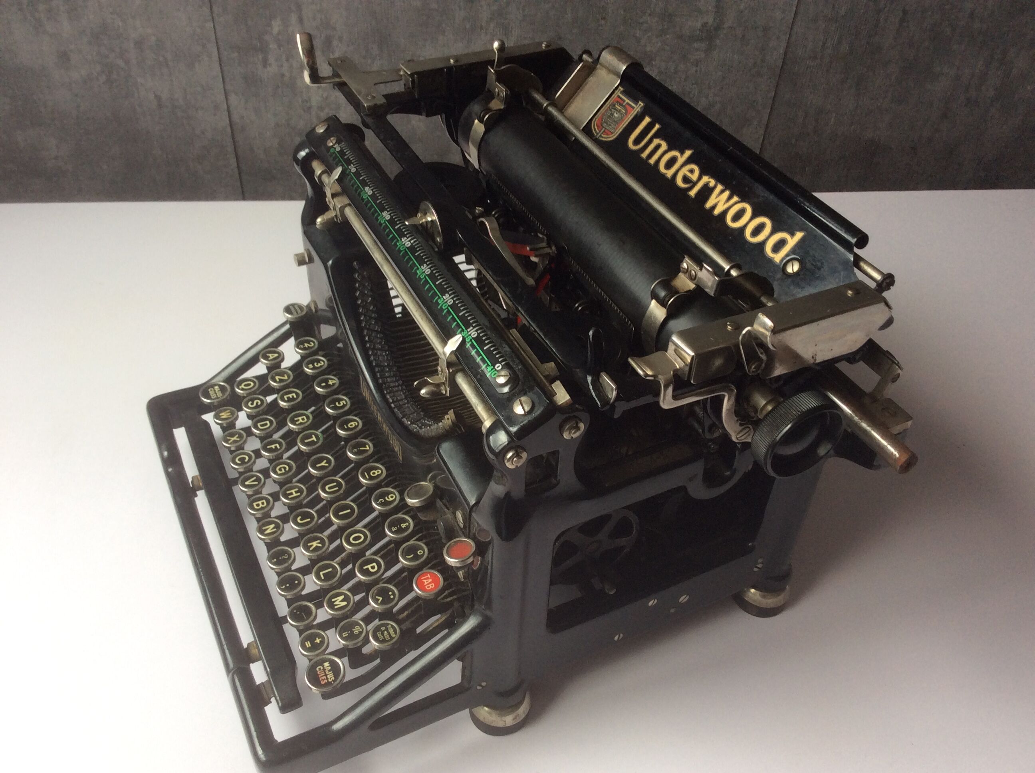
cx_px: 518
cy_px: 386
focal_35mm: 32
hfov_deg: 56.9
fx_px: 955
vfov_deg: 44.1
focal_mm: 3.3
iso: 32
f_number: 2.4
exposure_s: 1/50
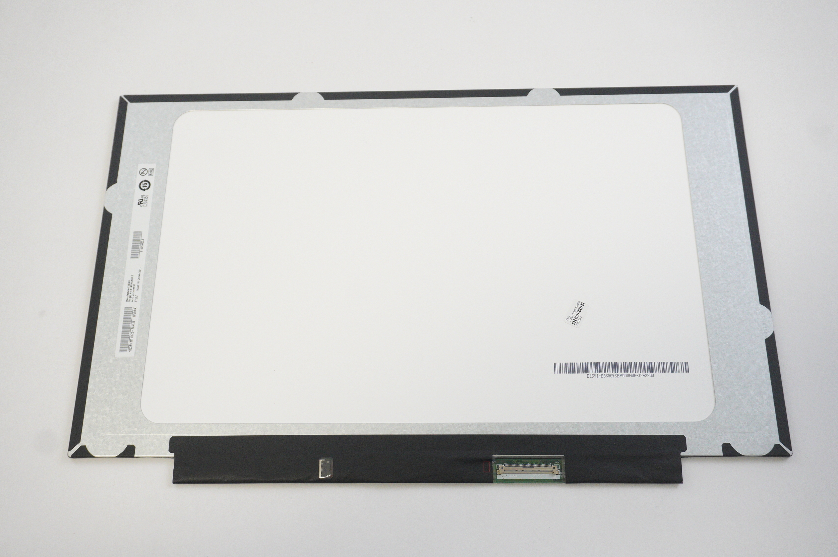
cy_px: 278
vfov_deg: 38.3
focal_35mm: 34
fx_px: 802
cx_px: 419
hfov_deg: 55.1
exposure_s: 1/125
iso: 2000
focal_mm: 23
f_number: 5.6
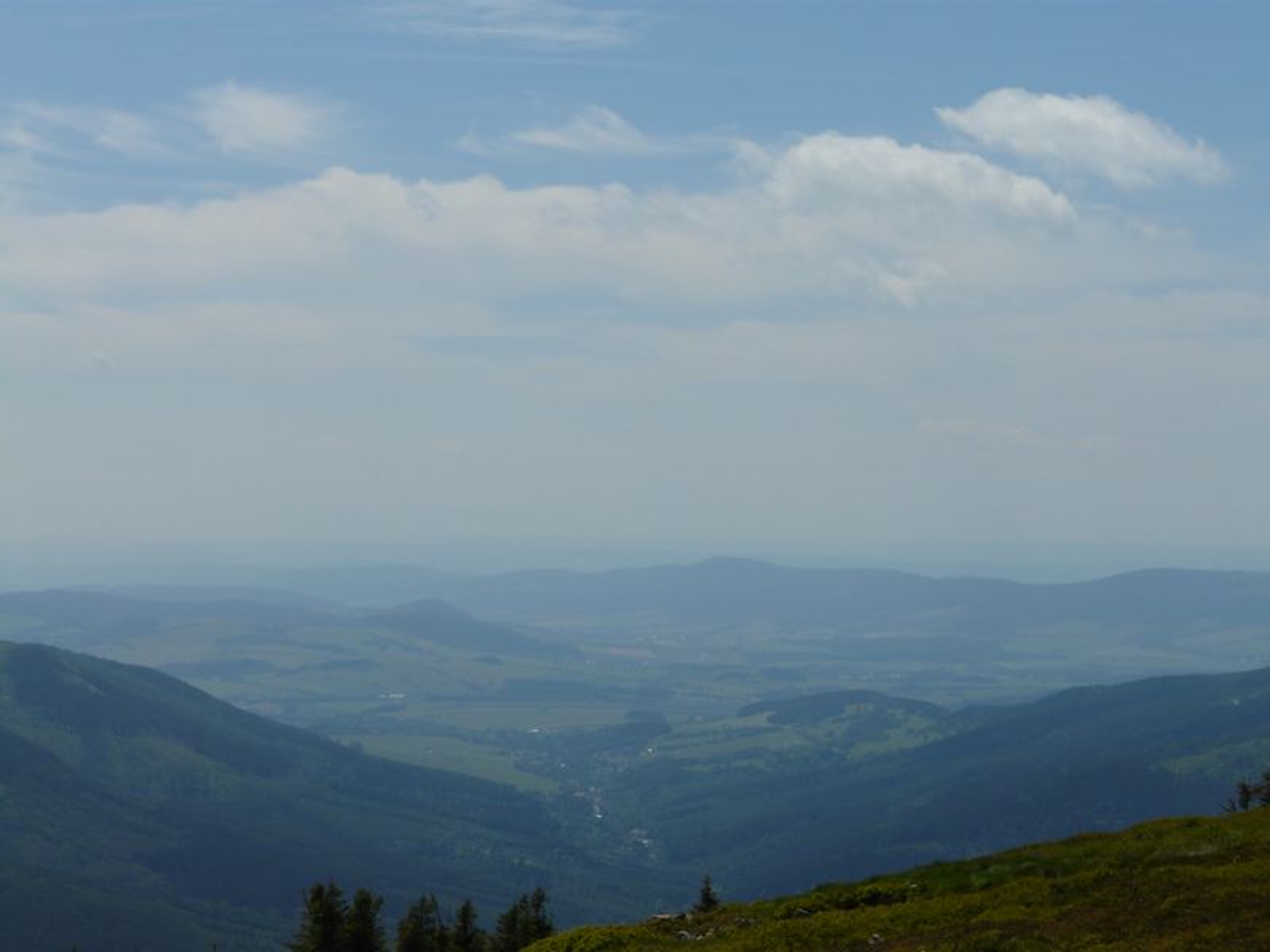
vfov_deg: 17.4
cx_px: 635
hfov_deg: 23.0
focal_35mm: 85
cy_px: 476
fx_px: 3119
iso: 100
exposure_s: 1/500
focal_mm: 14
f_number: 8
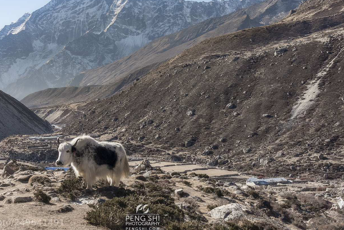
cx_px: 143
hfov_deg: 39.5
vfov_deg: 27.0
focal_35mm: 50
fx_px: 478
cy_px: 93
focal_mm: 38
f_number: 8
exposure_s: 1/200
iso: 64
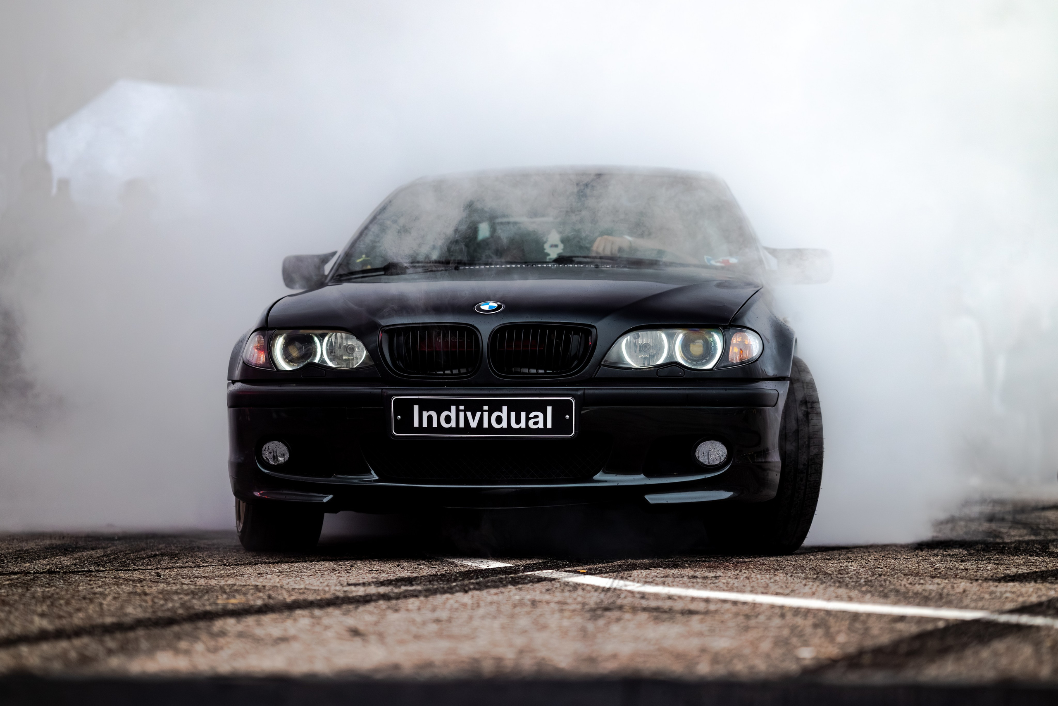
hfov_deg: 22.9
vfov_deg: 15.4
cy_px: 355
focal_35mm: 89
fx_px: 2610
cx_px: 531
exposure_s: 1/640
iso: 800
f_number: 2.2
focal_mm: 85
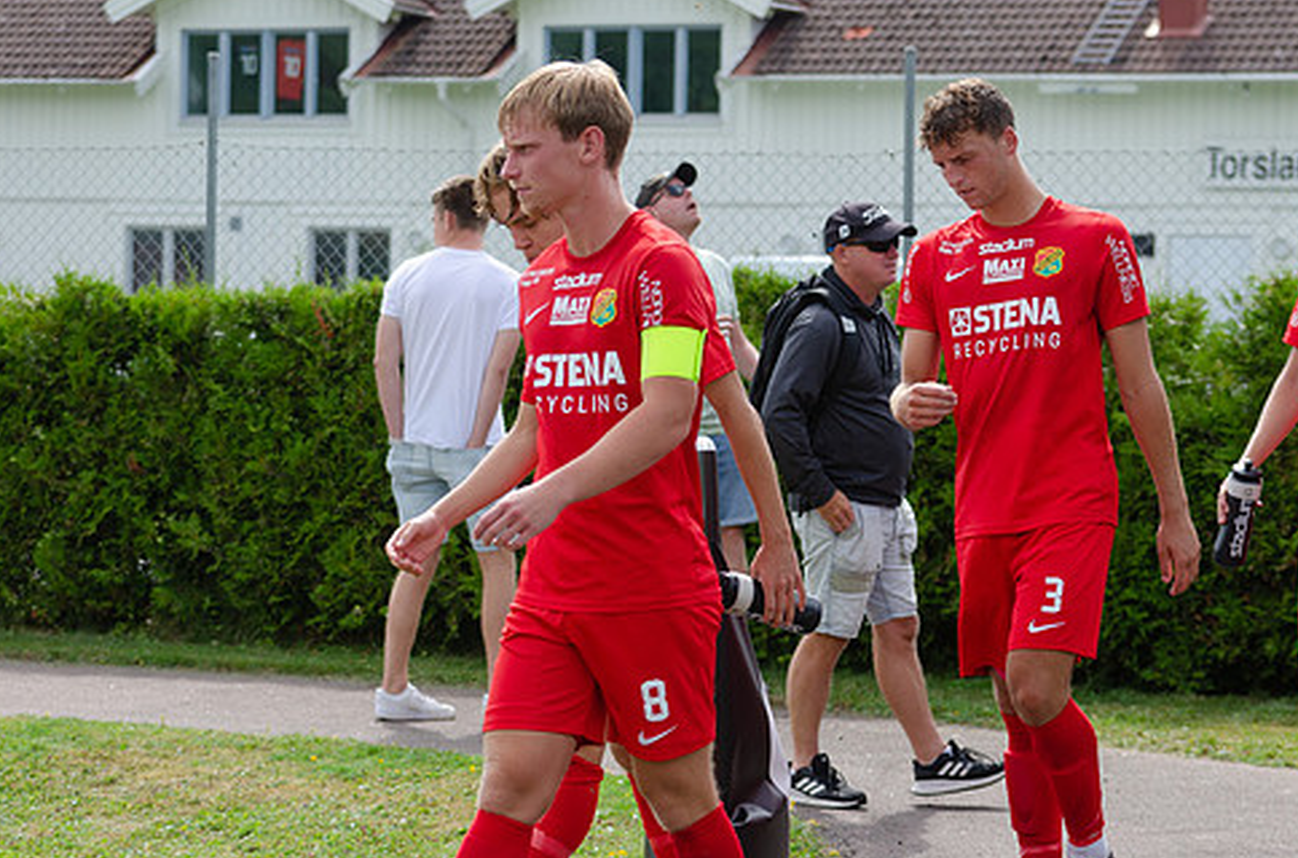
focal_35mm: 129
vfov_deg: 10.6
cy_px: 496
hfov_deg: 15.9
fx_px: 4639
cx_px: 611
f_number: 4.5
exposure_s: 1/800
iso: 140
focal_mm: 70
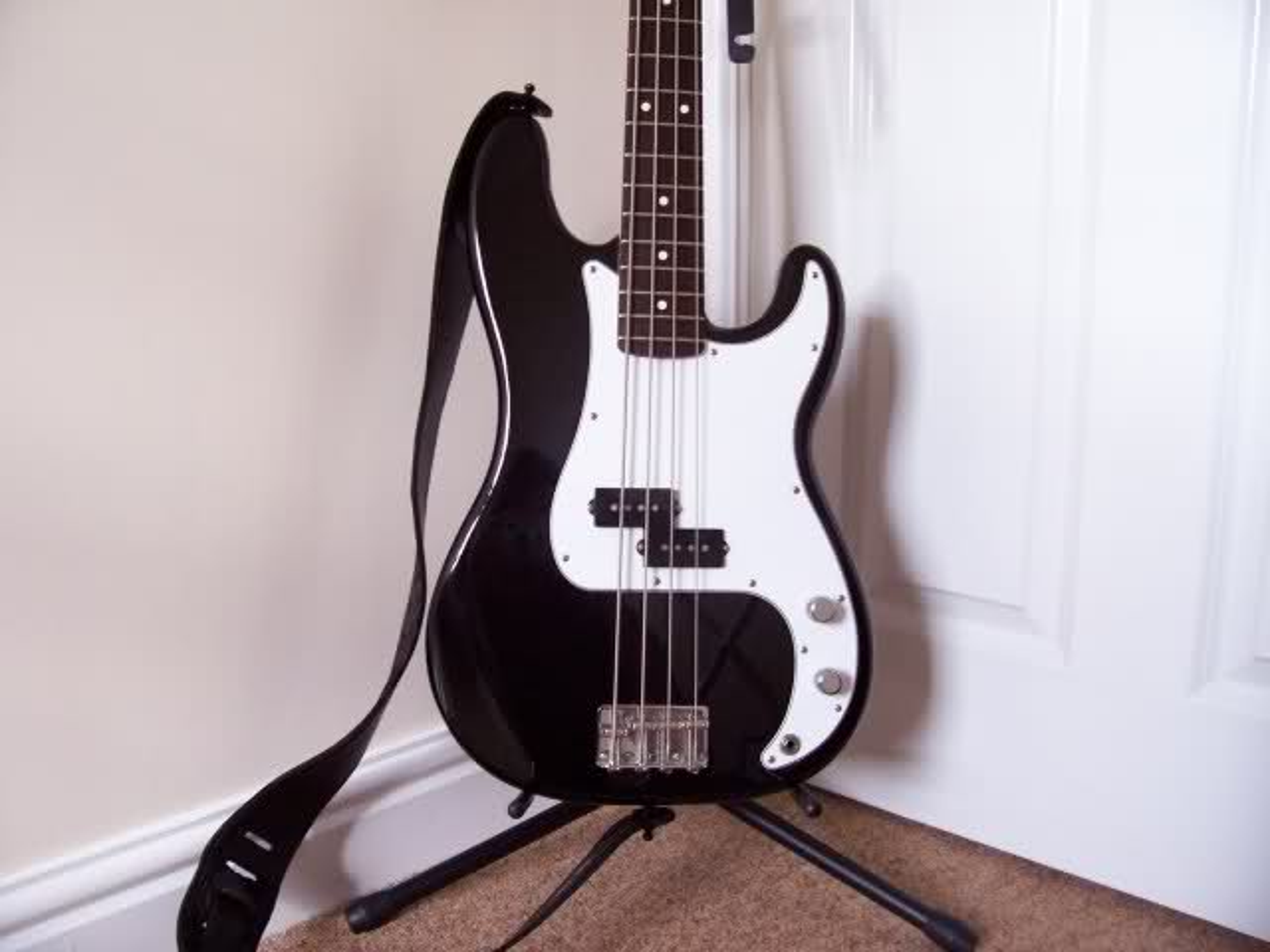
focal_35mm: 34
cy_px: 476
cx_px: 635
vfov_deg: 41.8
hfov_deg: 54.0
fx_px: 1247
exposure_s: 1/13.8
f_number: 2.7
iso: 160
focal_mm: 5.6
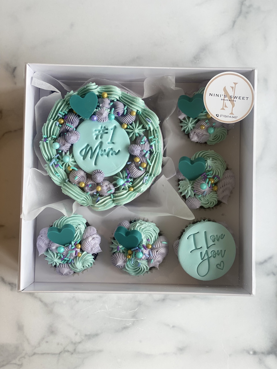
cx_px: 138
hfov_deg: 28.0
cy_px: 184
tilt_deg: -87.3
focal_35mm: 52
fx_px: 555
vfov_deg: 36.8
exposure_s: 1/120
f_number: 2
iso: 32
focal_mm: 6
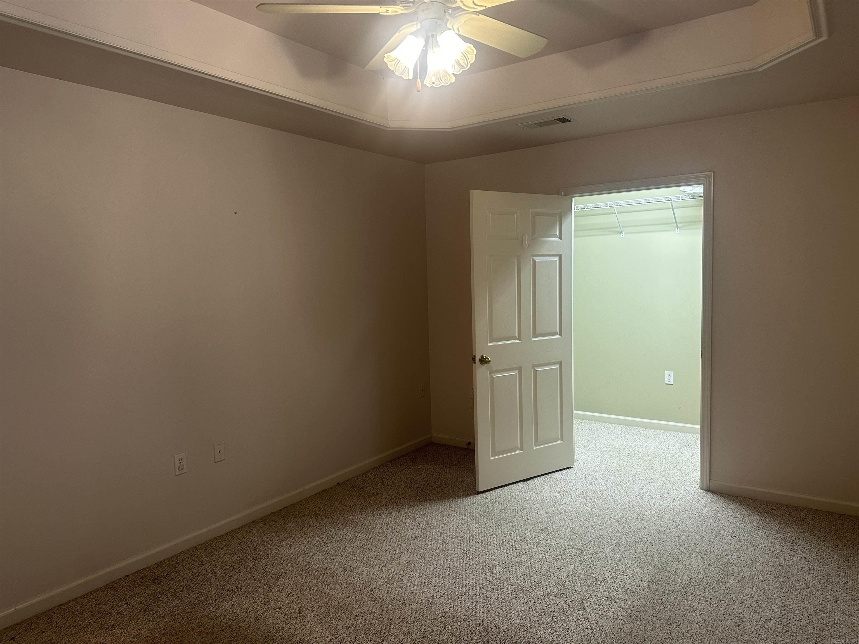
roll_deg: +1.0
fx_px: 596
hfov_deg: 71.6
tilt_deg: -4.0
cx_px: 430
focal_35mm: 24
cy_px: 322
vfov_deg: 56.8
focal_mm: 6.86
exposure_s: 1/60
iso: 200
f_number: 1.78
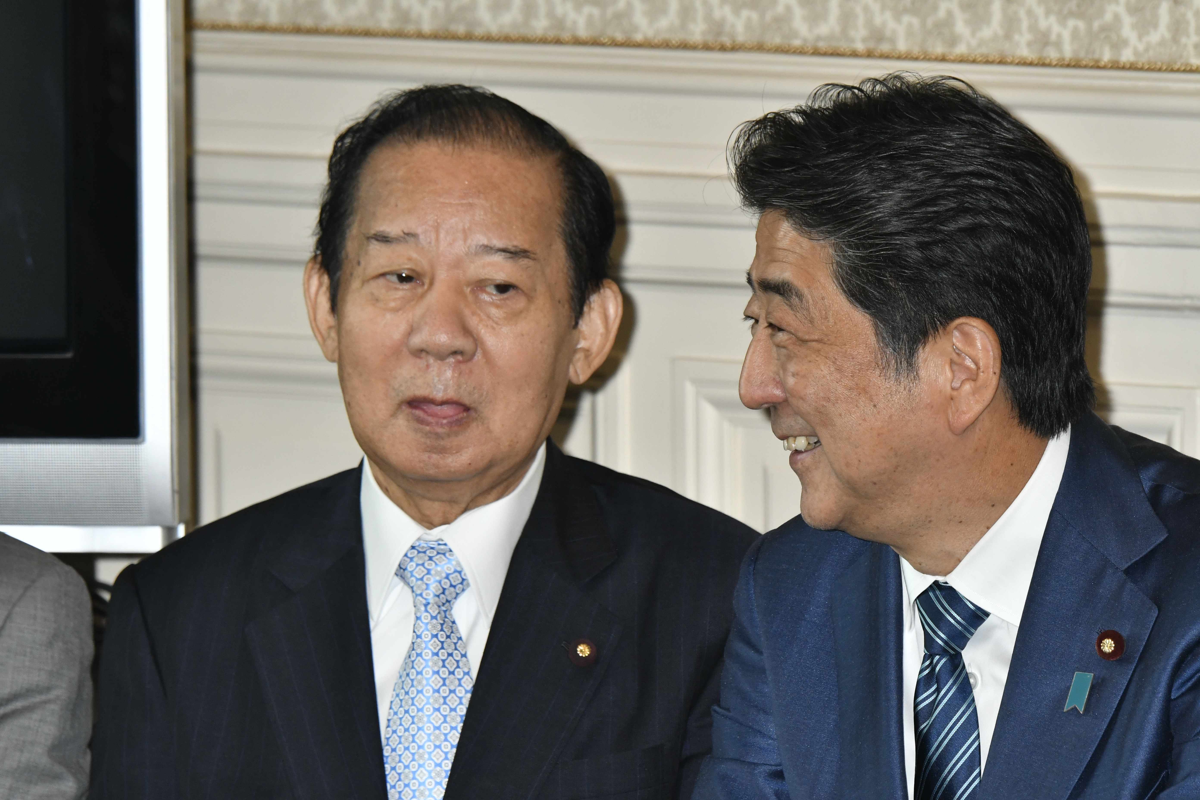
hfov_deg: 4.6
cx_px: 600
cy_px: 400
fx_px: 14999
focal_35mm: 450
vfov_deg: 3.1
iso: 1600
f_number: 10
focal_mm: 300
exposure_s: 1/160
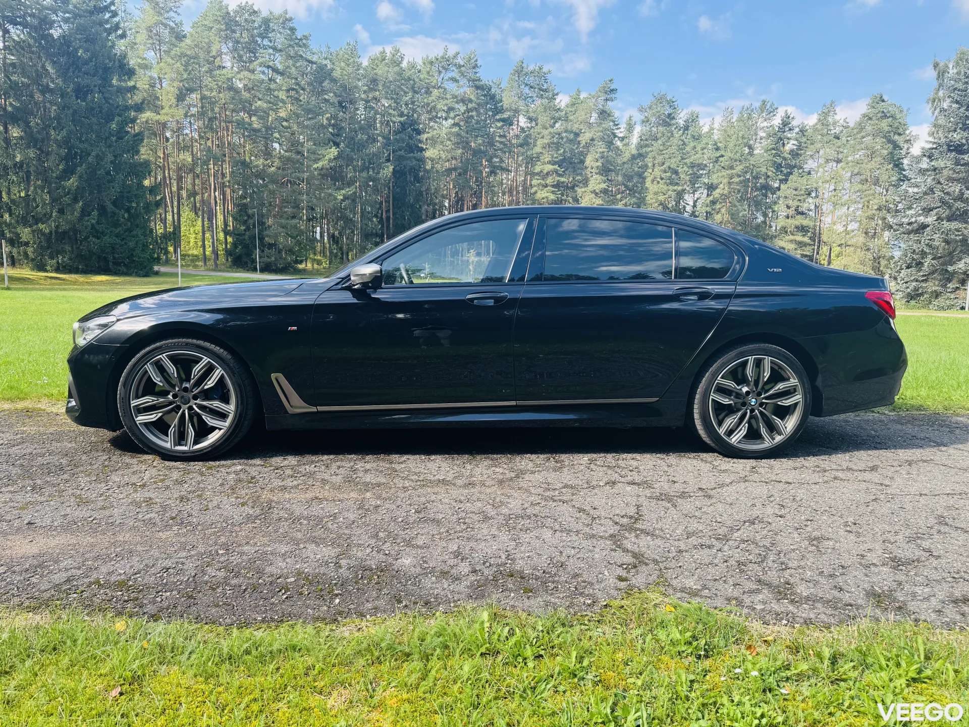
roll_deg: -0.8
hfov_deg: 71.6
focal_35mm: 24
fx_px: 672
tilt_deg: -7.3
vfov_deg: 56.8
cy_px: 364
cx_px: 484
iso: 80
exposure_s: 1/864
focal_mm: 6.76
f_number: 1.78
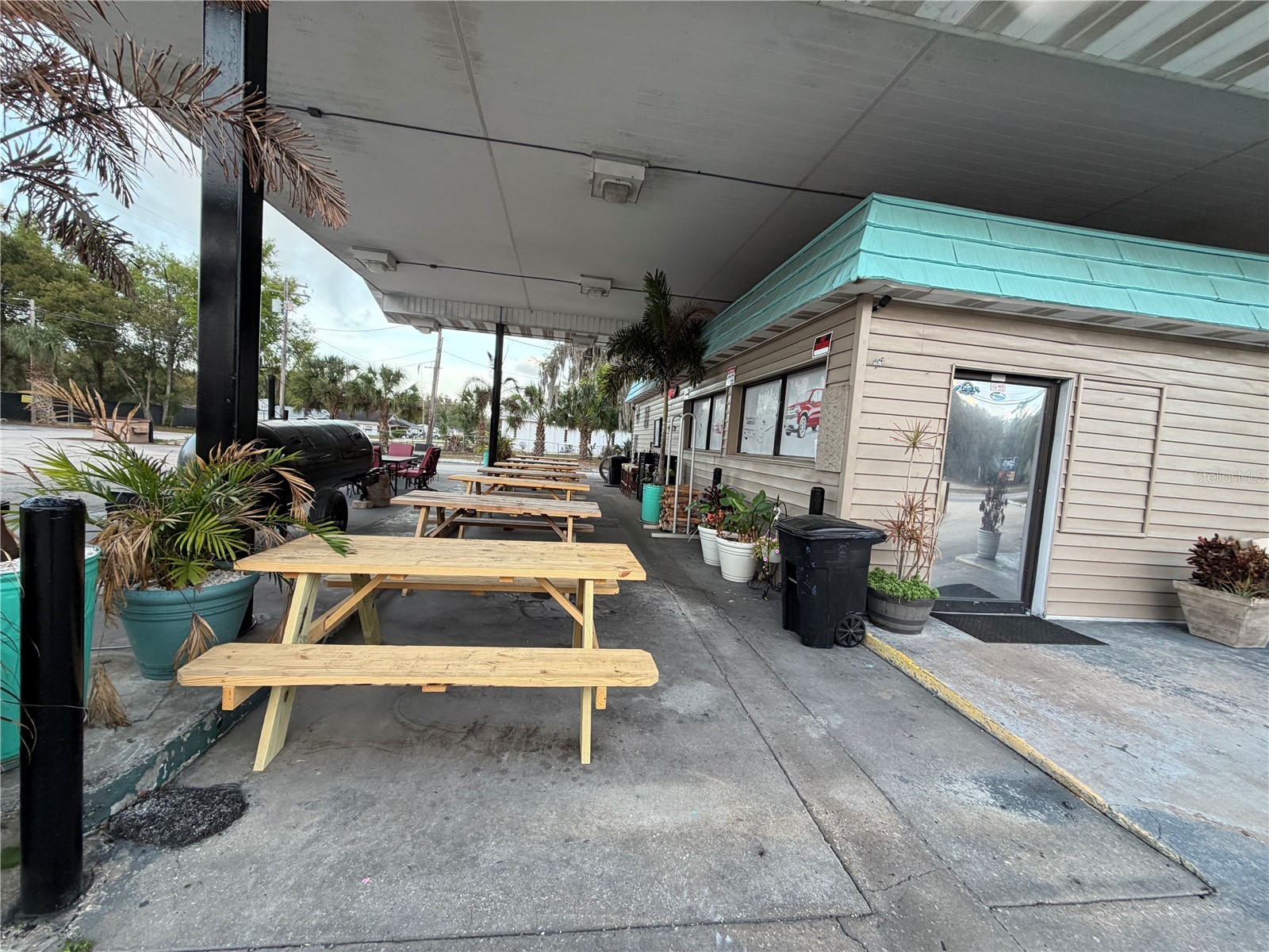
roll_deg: -5.9
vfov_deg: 85.7
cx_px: 634
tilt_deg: -5.6
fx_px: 513
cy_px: 476
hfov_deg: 102.1
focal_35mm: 14
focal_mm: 2.22
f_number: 2.2
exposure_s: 1/121
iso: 100
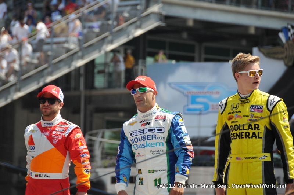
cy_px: 98
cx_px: 147
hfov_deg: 6.9
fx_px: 2448
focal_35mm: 300
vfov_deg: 4.6
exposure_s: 1/2500
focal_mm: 200
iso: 1000
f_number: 5.6
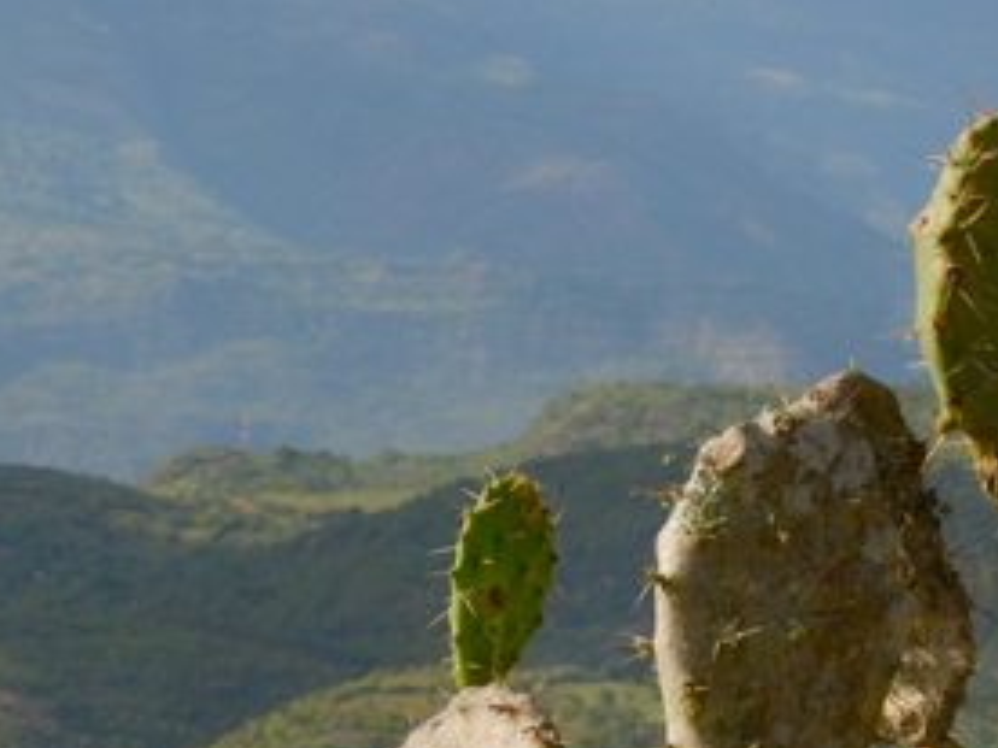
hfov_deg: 8.7
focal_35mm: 225
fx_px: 6487
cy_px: 607
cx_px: 1186
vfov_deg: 6.6
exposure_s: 1/640
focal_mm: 48
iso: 400
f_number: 13
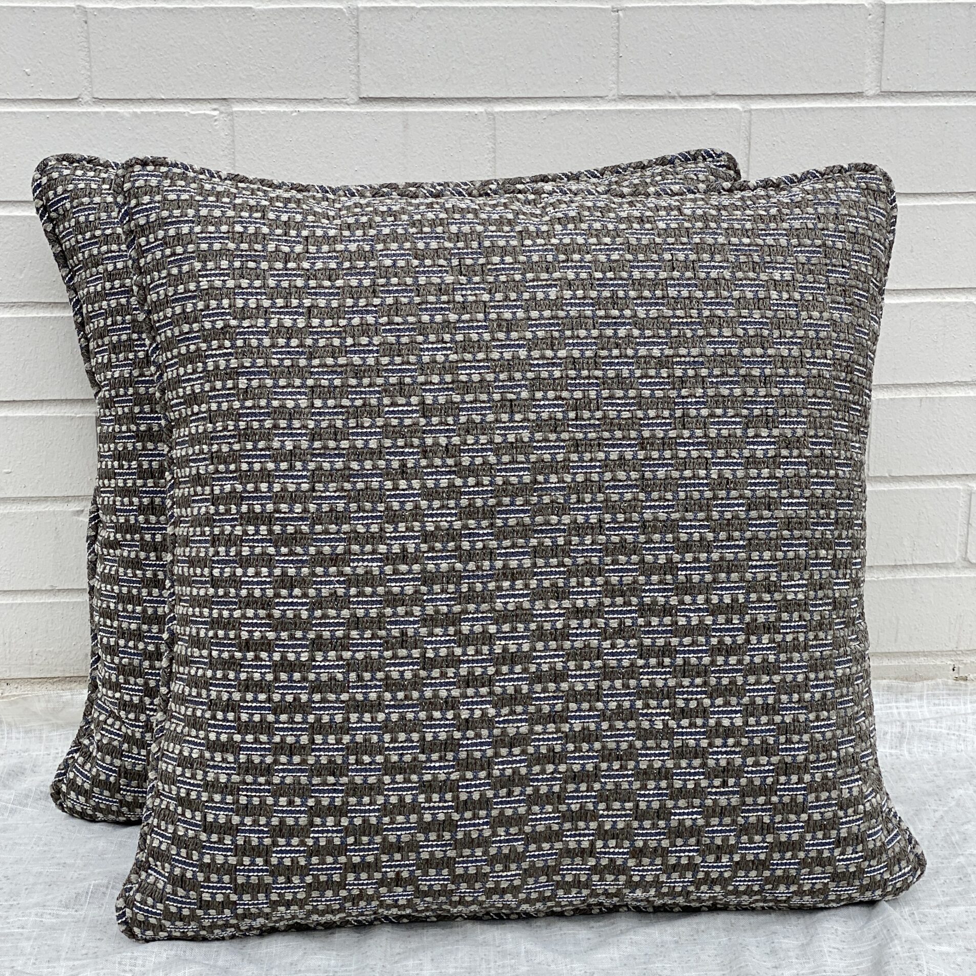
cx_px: 484
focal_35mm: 62
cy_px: 543
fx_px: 1978
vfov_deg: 27.7
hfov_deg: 27.7
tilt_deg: -16.2
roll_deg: -0.5
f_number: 2
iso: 20
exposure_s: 1/361
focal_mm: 6
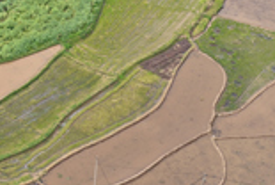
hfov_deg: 12.4
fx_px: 1186
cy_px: -170
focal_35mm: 155
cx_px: -161
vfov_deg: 8.5
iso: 100
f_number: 2.8
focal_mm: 14.45
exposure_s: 1/400
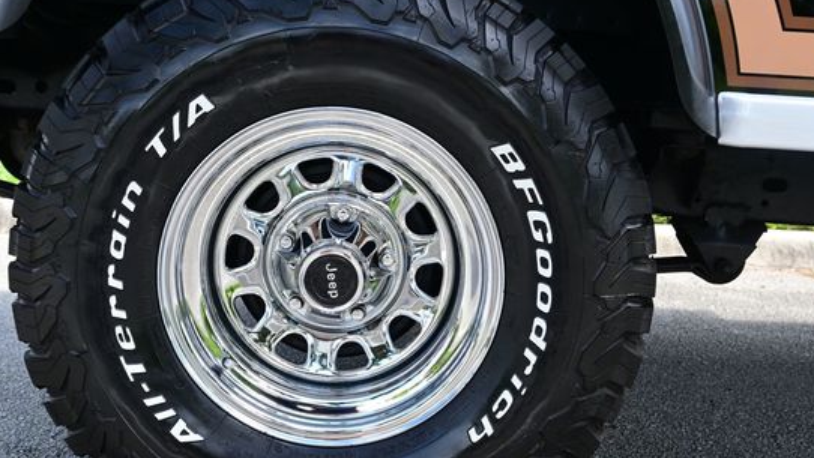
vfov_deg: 27.9
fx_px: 920
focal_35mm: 43
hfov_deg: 47.6
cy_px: 252
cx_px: 354
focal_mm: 23
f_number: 5
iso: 100
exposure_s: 1/100
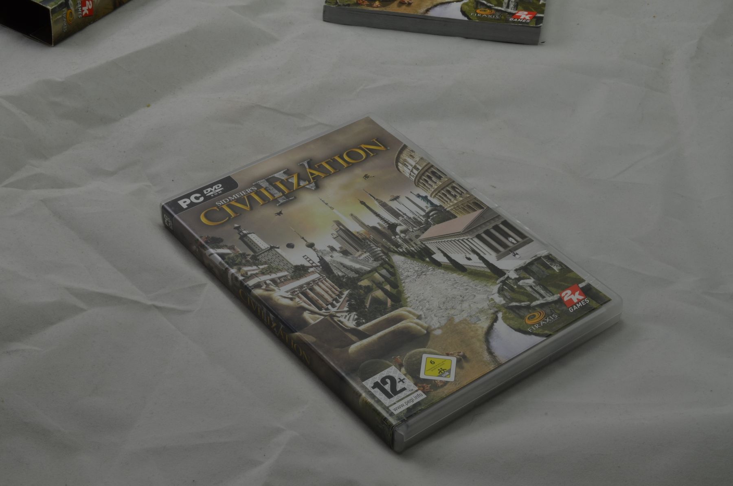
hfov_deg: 33.5
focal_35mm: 60
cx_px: 366
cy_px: 243
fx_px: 1219
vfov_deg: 22.5
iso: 100
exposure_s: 1/3
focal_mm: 40
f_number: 20
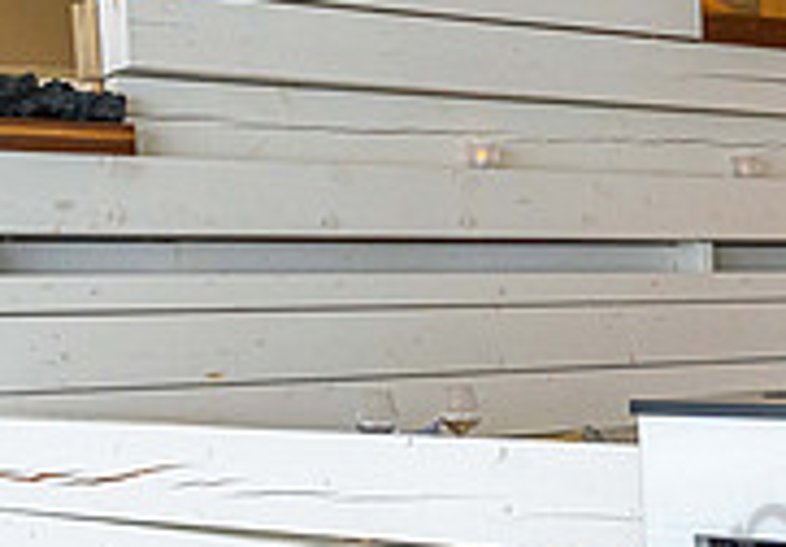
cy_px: 550
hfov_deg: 21.6
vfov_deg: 15.9
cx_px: 913
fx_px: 1926
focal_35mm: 87
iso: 1600
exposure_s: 1/125
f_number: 7.1
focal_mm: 24
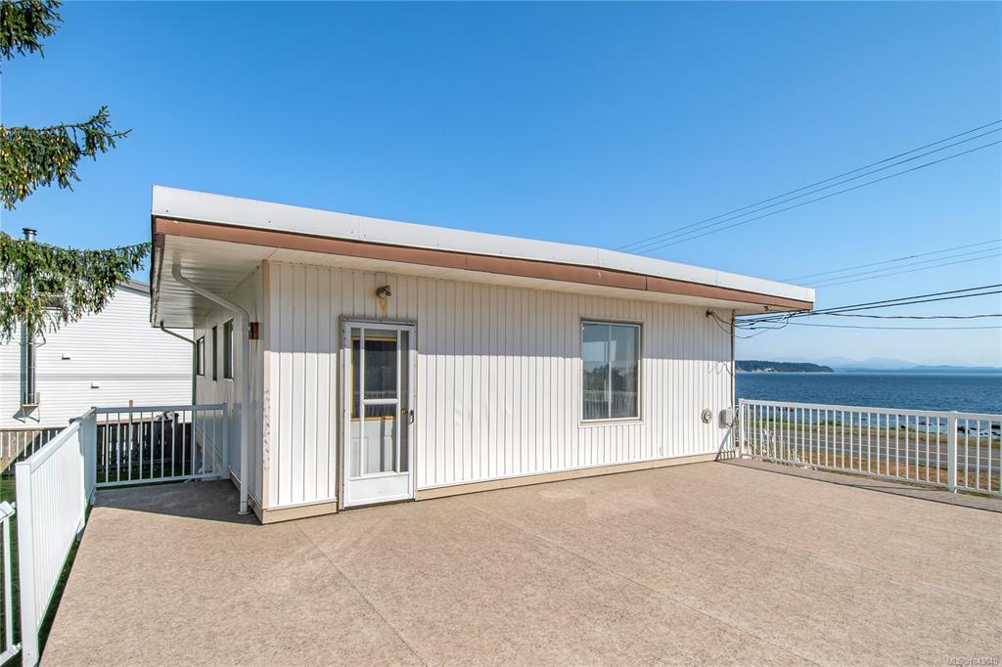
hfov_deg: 90.0
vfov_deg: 67.3
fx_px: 501
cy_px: 334
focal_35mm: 18
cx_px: 501
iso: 320
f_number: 14
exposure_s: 1/640
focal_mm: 12
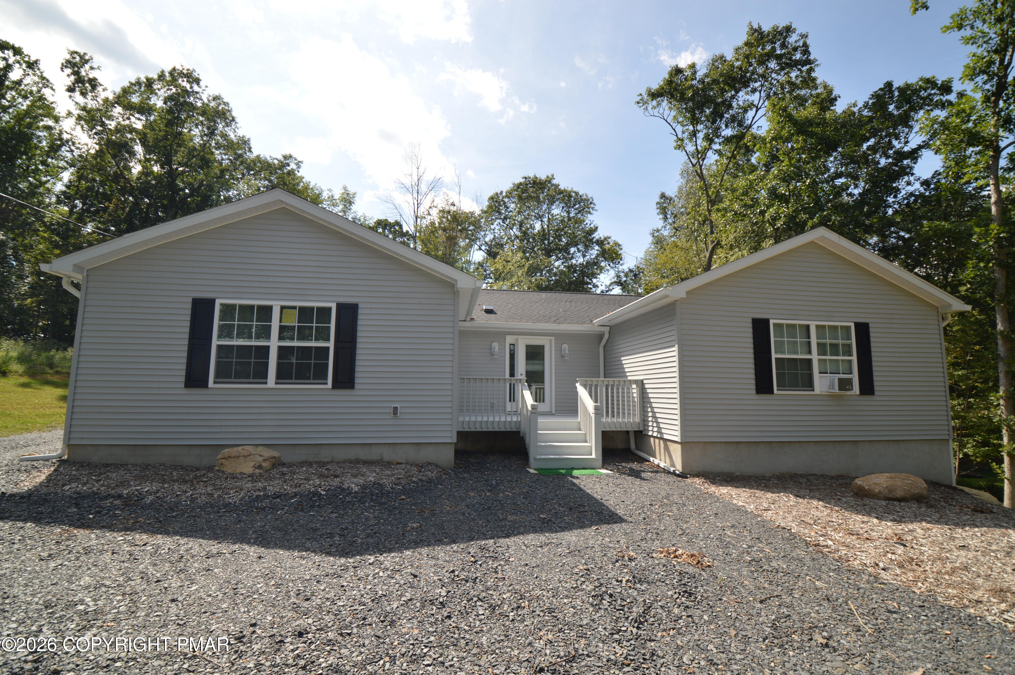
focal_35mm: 15
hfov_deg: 100.4
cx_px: 508
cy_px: 338
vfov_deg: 77.2
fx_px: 422
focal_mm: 10
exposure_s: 1/200
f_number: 5
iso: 100
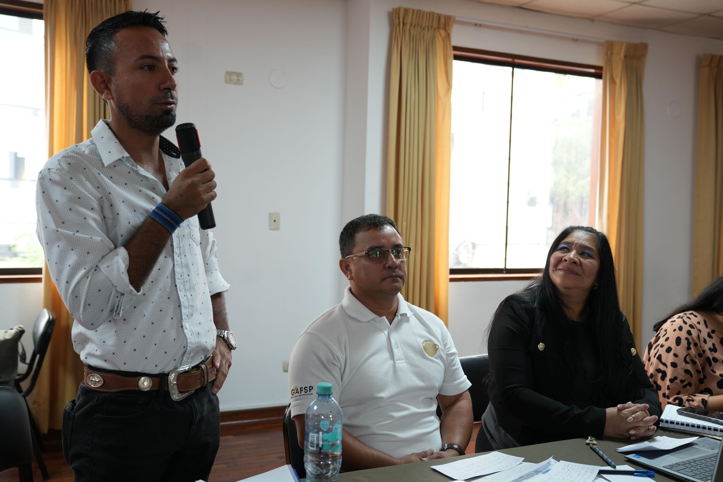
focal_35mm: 36
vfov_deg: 36.9
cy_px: 241
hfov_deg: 53.1
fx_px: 723
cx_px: 362
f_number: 4
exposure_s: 1/60
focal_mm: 36
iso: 800
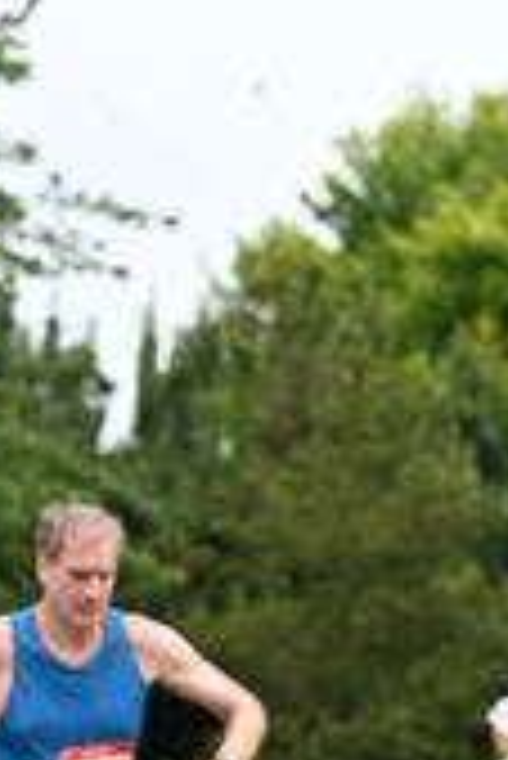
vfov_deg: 8.9
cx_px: 618
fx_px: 4879
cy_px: 715
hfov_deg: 5.9
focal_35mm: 231
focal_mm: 71
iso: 1600
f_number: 4
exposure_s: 1/800
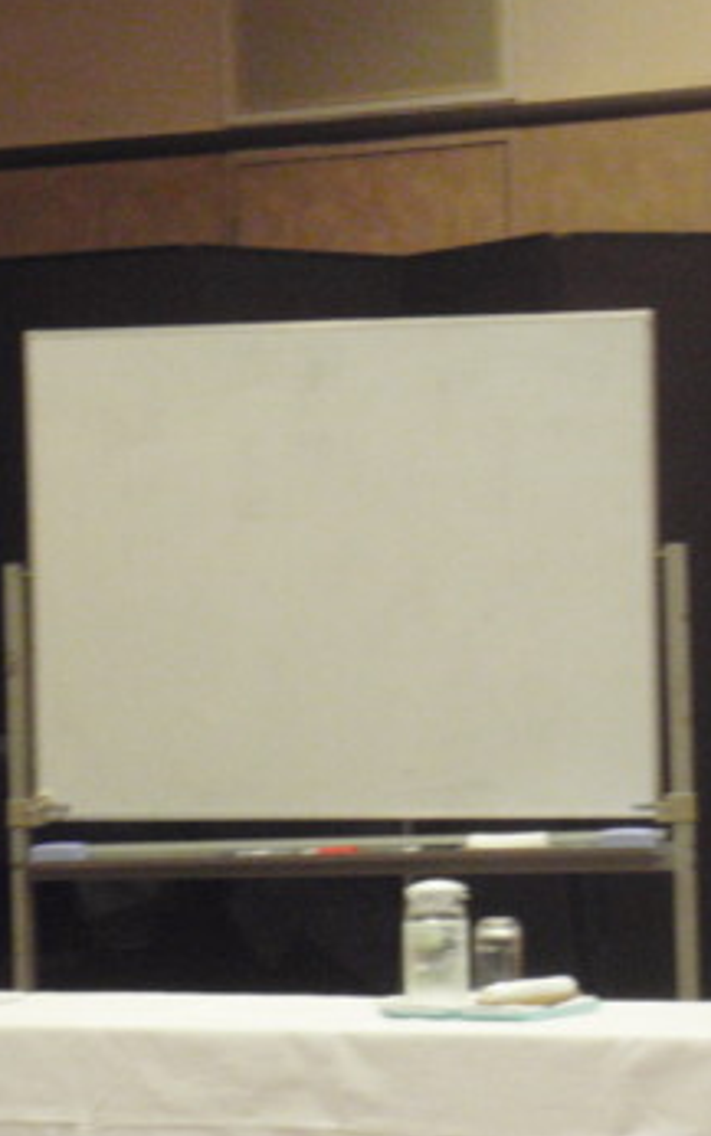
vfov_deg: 13.4
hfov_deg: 8.4
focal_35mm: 156
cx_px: 652
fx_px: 4835
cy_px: 571
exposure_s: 1/15
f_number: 5.1
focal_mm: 18.2
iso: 800
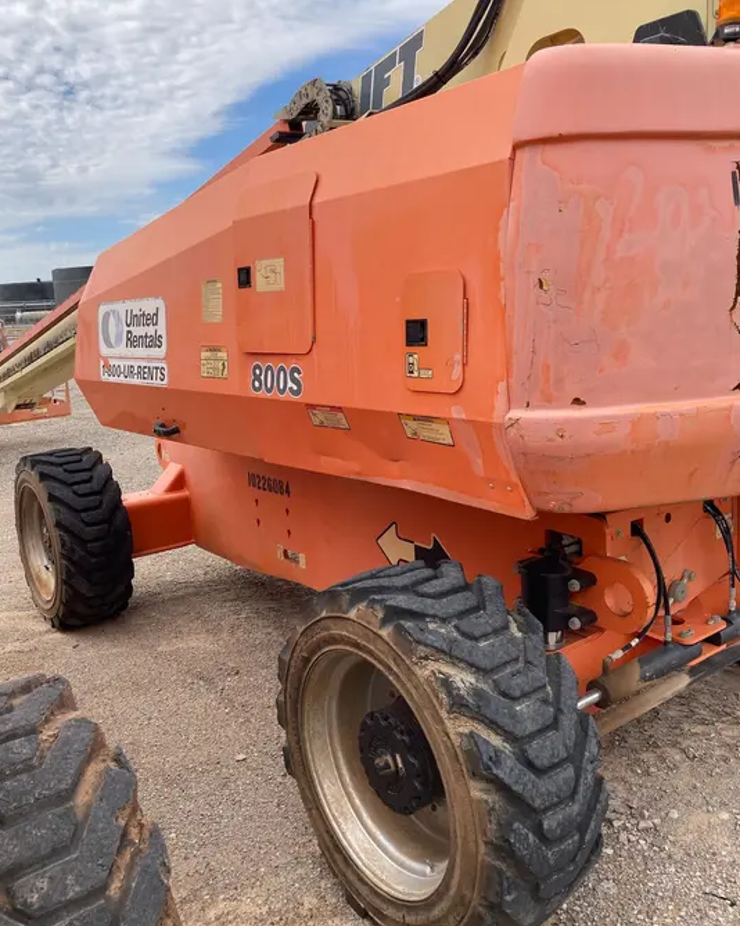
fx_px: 822
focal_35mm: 30
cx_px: 367
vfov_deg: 58.8
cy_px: 444
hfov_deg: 48.5
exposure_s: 1/1104
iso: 20
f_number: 1.8
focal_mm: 3.99
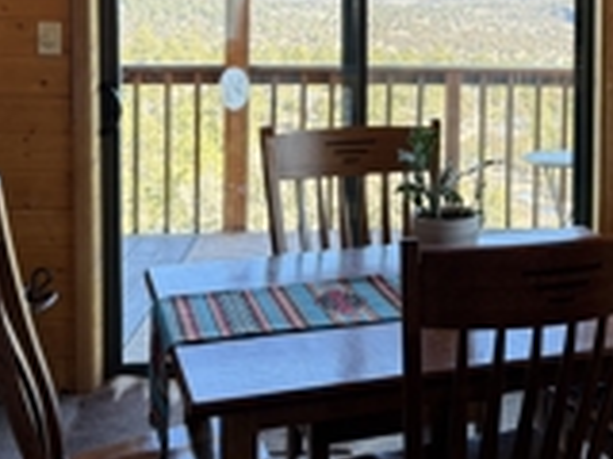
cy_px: 54
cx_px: 483
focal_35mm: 60
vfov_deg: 23.8
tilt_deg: -3.8
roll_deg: +0.1
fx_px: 1063
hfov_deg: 31.4
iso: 250
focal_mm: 6.76
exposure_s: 1/120
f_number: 1.78
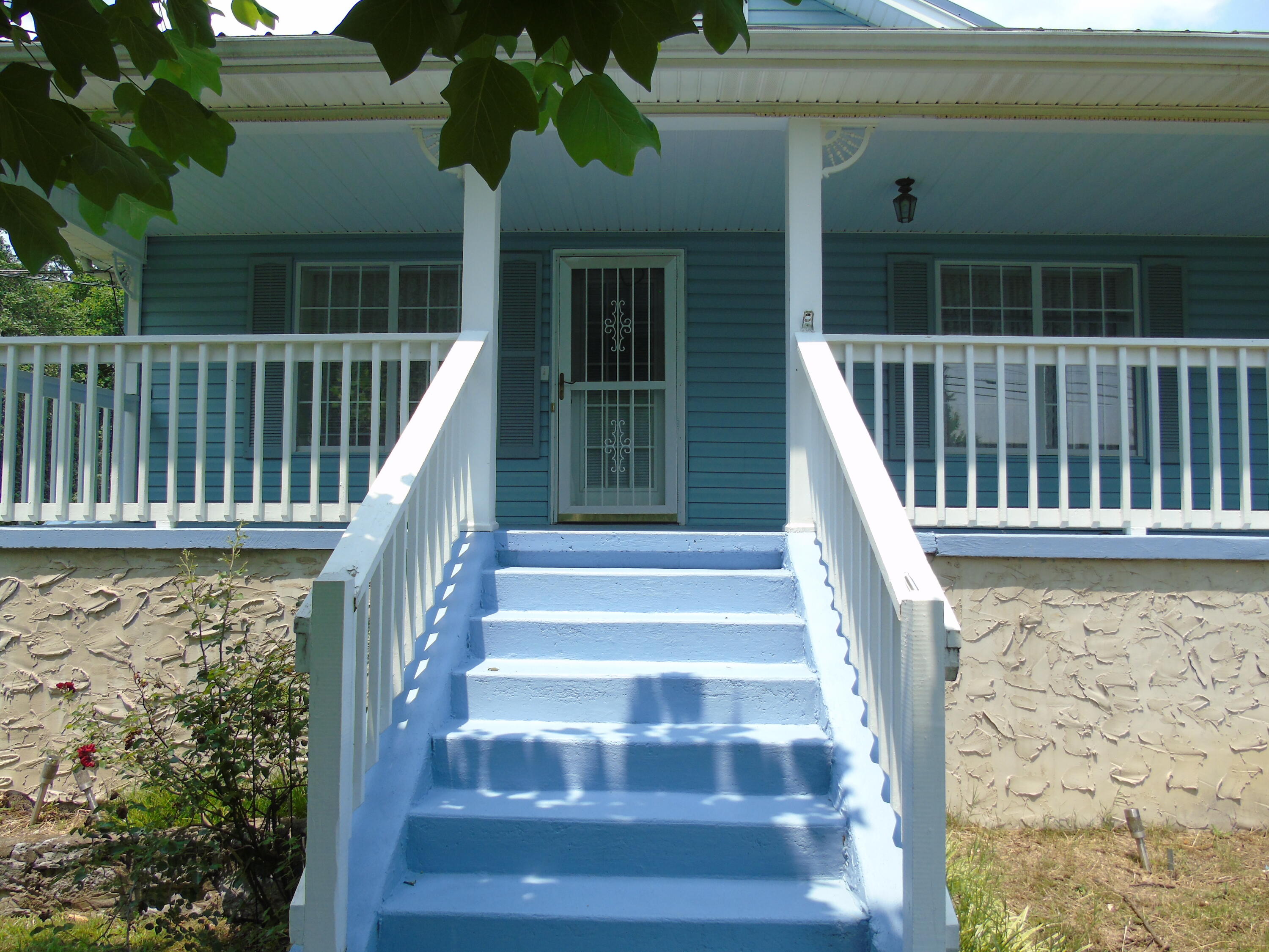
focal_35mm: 25
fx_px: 916
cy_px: 476
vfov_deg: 54.9
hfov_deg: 69.4
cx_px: 634
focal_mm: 4.4
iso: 80
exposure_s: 1/500
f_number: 3.4
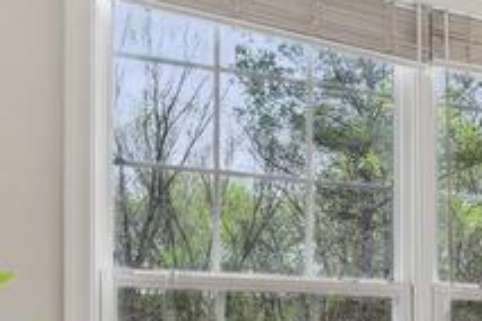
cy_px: 329
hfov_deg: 20.4
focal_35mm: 77
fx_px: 1031
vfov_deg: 17.3
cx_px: 815
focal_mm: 16
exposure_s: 1/20
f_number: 8
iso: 200
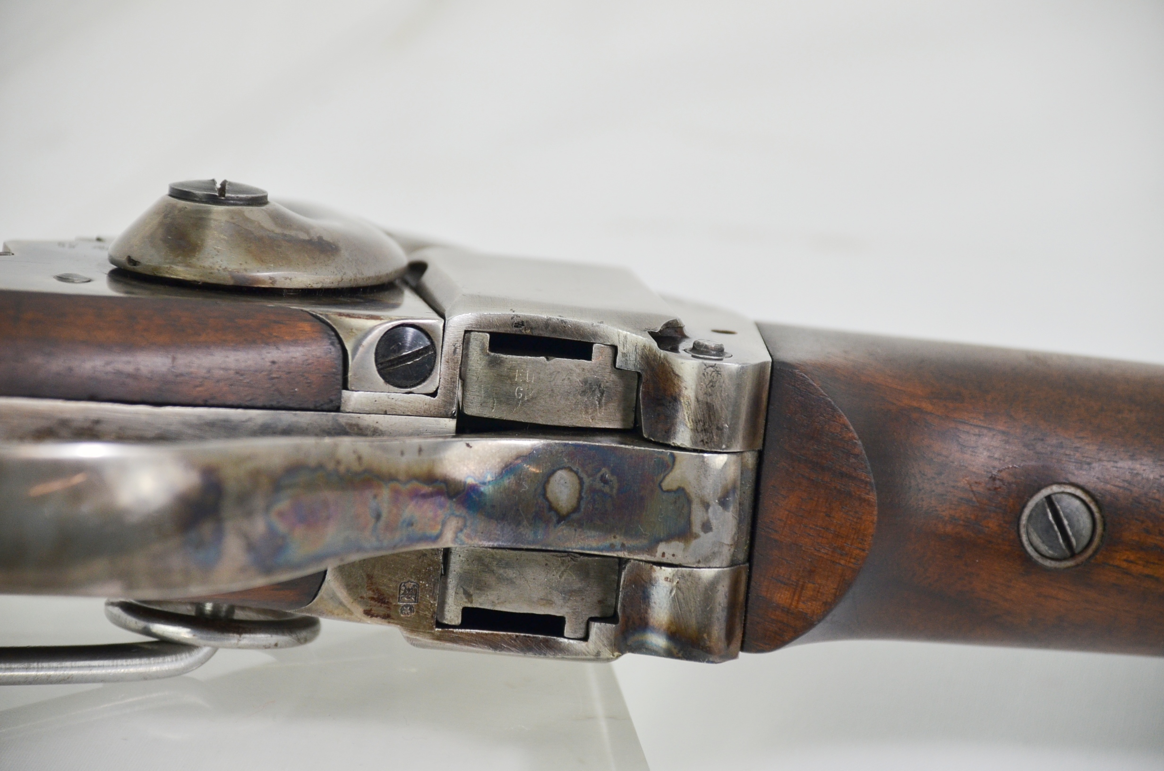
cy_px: 386
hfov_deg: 10.2
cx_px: 582
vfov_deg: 6.8
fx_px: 6534
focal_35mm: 202
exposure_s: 1/250
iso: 500
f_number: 5.6
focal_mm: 135
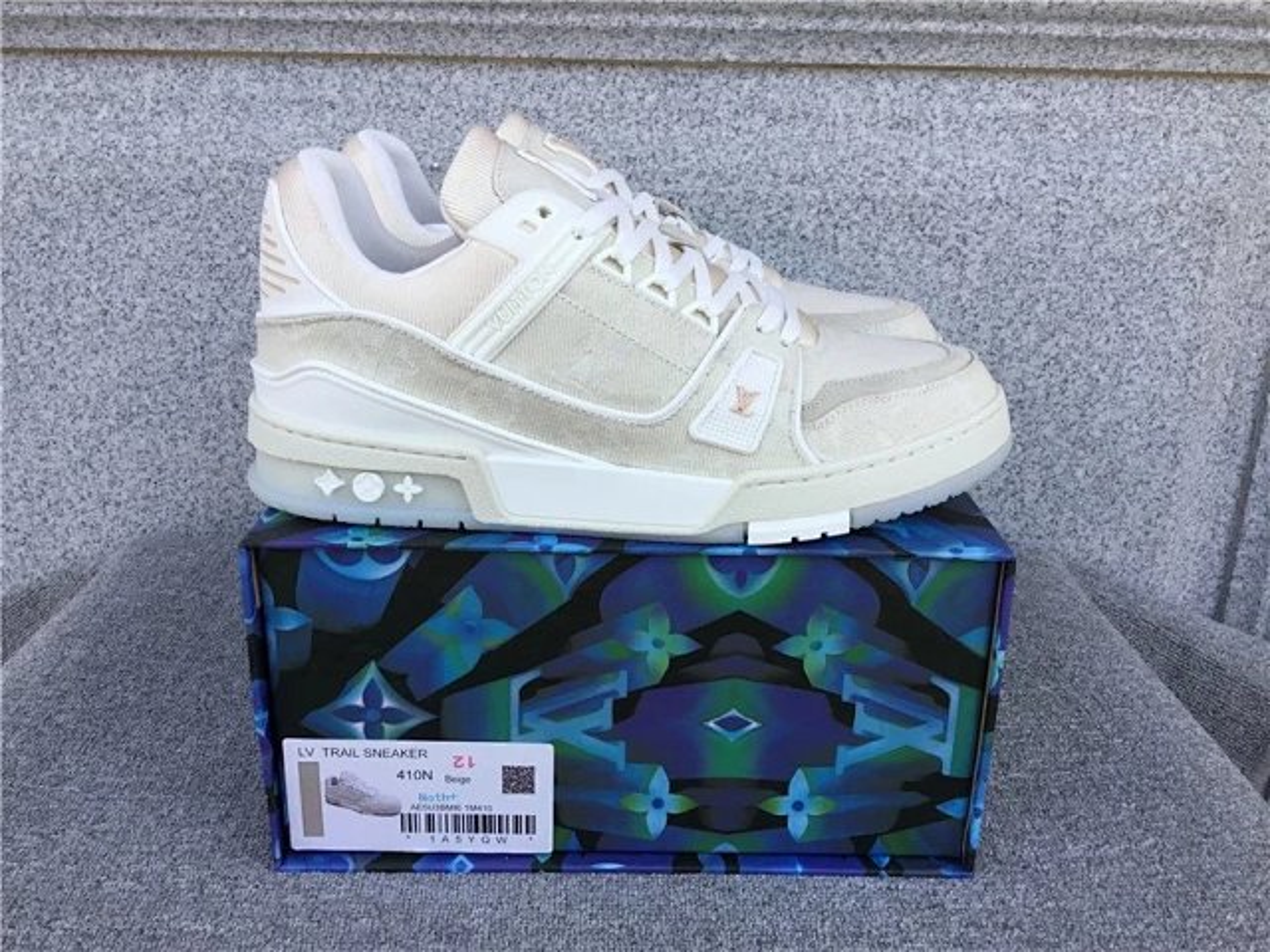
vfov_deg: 45.4
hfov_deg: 58.4
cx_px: 635
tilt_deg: -19.6
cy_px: 476
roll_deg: -0.7
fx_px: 1137
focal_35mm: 31
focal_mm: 3.3
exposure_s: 1/309
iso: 25
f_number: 2.4
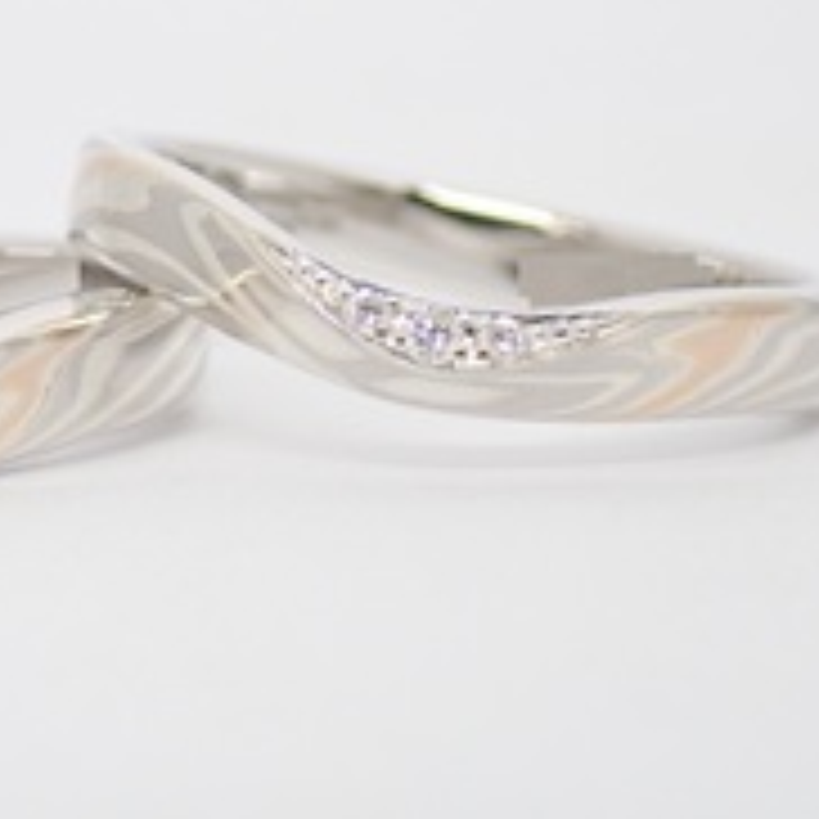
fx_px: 4497
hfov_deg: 10.4
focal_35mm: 168
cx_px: 122
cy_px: 322
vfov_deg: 10.4
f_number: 4.1
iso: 200
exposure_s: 1/100
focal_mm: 13.65
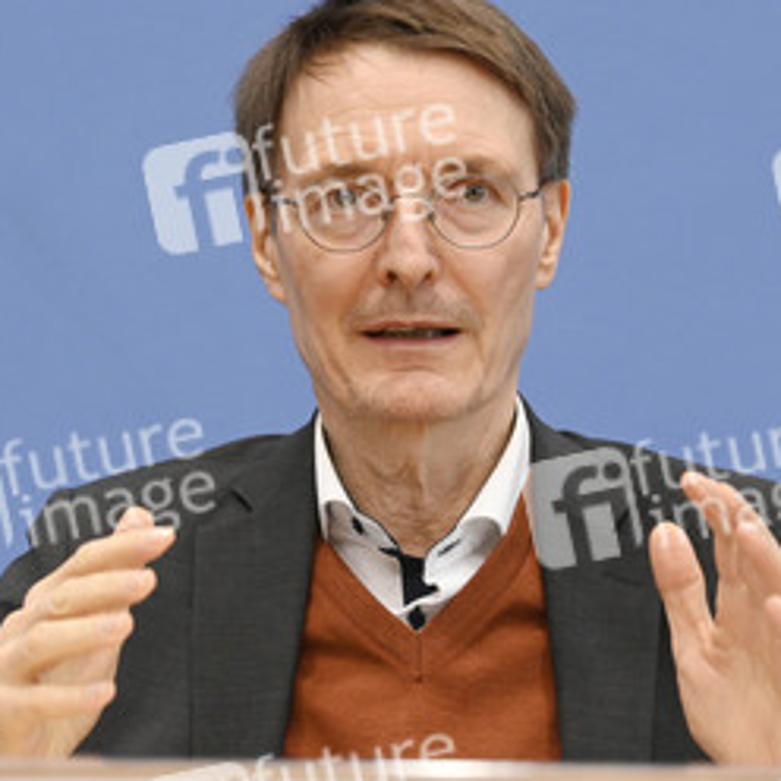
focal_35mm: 130
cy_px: 337
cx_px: 397
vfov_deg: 13.4
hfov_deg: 13.4
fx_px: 3318
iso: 3200
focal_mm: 95
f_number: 5.6
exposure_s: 1/500
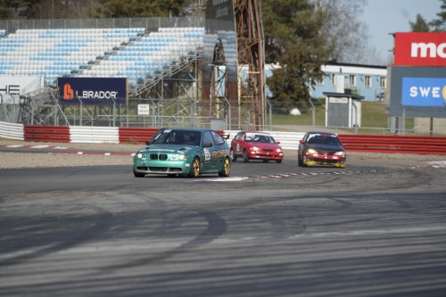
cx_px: 223
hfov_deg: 10.3
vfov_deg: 6.9
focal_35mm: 200
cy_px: 148
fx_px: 2477
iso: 125
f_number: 3.5
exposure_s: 1/1000
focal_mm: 200
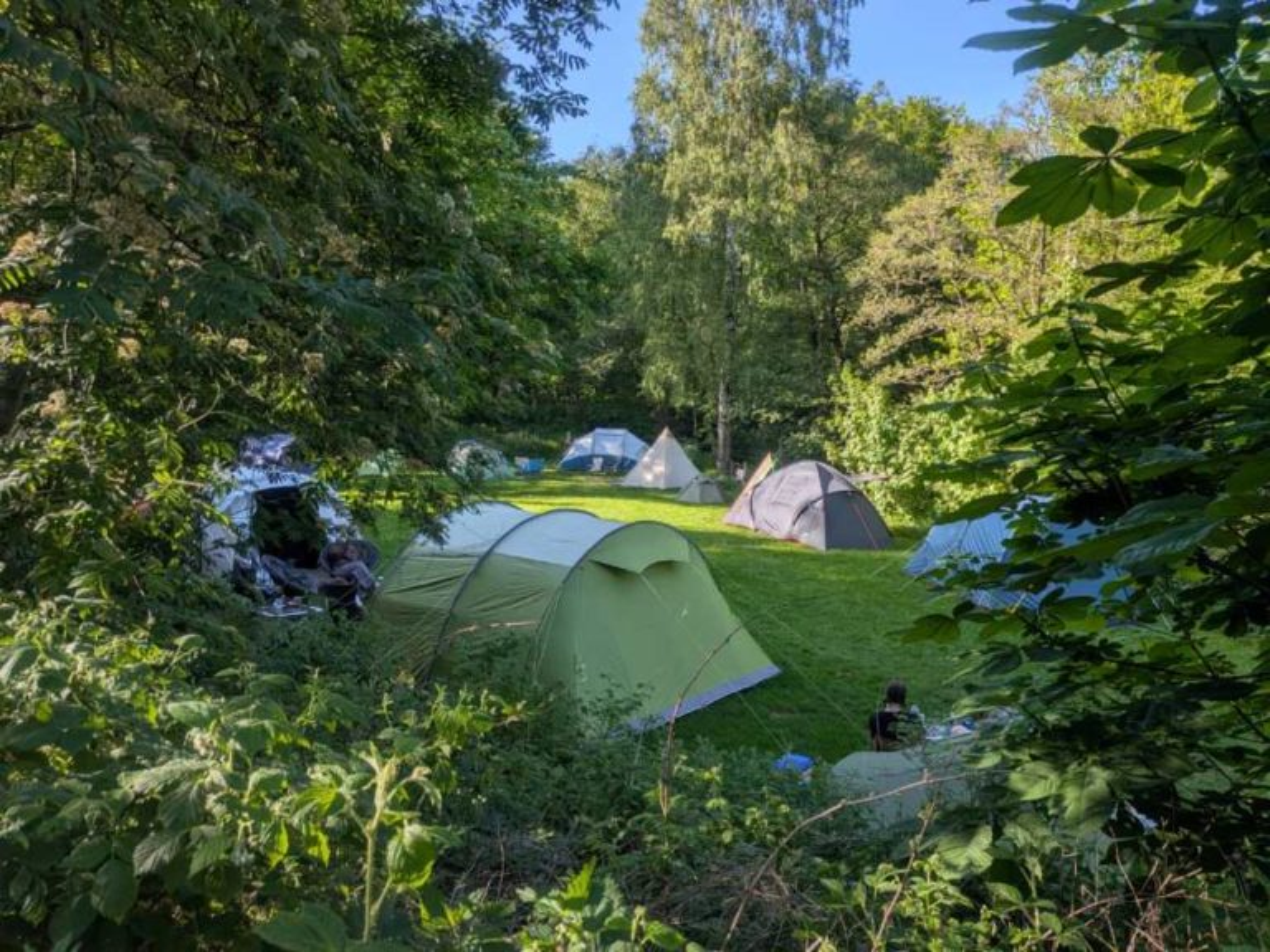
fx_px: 881
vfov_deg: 56.8
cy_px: 476
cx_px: 635
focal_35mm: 24
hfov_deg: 71.6
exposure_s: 1/630
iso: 29
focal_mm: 4.53
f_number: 1.7
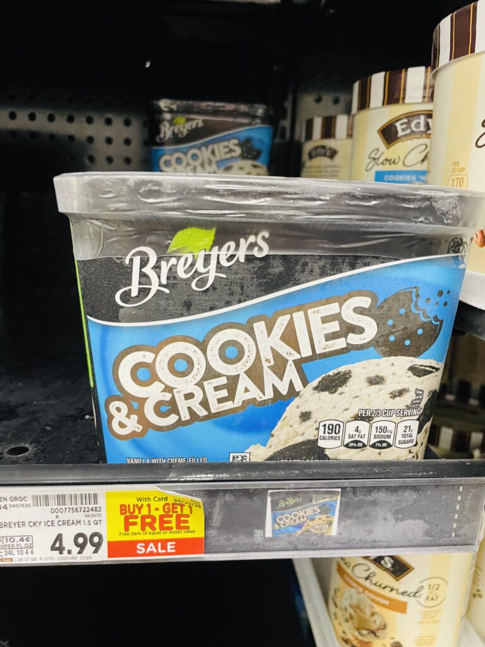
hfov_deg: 53.1
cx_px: 242
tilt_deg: -12.2
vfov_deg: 67.3
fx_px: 486
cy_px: 324
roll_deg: -2.3
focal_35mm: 26
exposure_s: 1/60
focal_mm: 4.2
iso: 320
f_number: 1.6
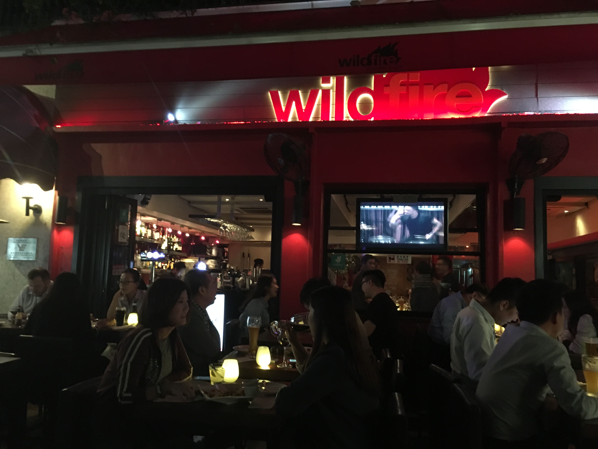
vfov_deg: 48.2
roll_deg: -2.6
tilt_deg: +5.6
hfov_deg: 61.7
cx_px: 299
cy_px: 224
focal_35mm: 29
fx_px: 501
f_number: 2.2
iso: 500
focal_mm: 4.15
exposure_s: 1/17
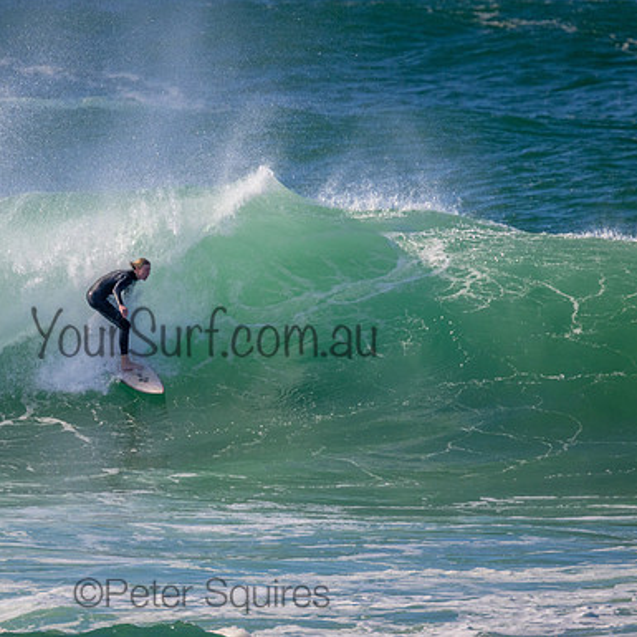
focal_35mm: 1025
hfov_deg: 1.7
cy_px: 318
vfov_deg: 1.7
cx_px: 202
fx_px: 21340
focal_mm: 800
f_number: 11
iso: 1600
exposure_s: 1/2000
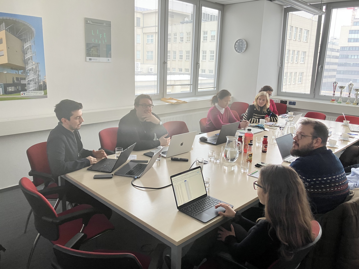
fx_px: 290
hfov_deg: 63.4
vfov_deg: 49.7
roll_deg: -1.8
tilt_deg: -16.0
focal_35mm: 28
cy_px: 134
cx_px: 180
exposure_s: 1/60
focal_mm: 3.99
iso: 80
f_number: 1.8
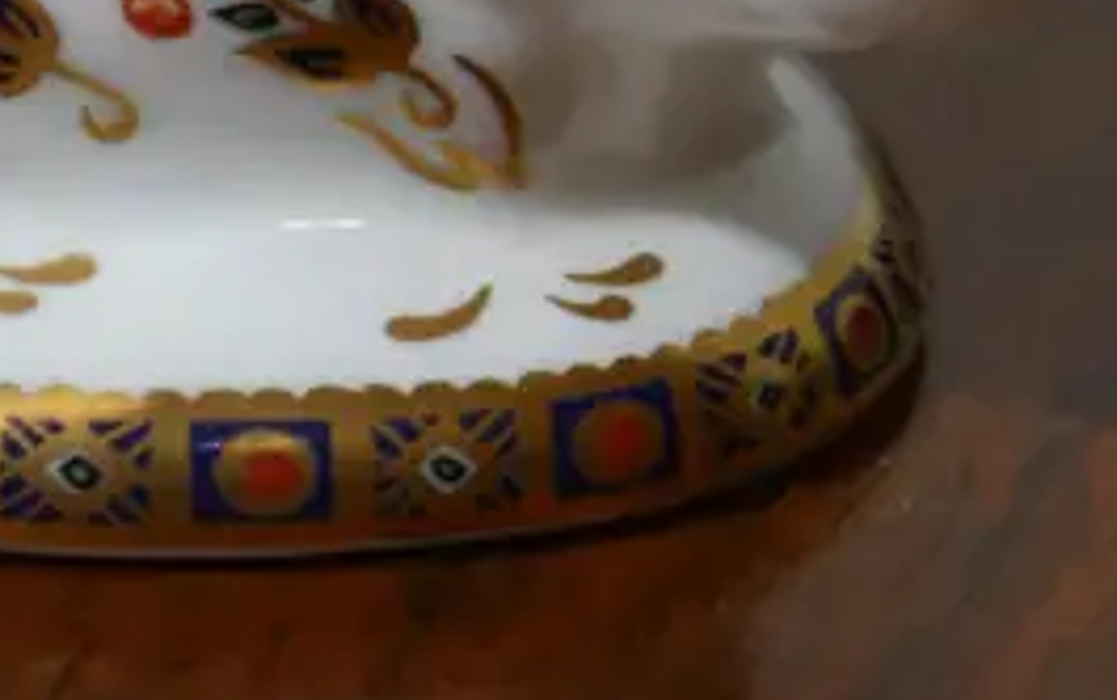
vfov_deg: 6.4
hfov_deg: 10.1
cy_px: -264
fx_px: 6245
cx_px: -13
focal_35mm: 205
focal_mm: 25
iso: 640
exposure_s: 1/60
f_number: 5.3
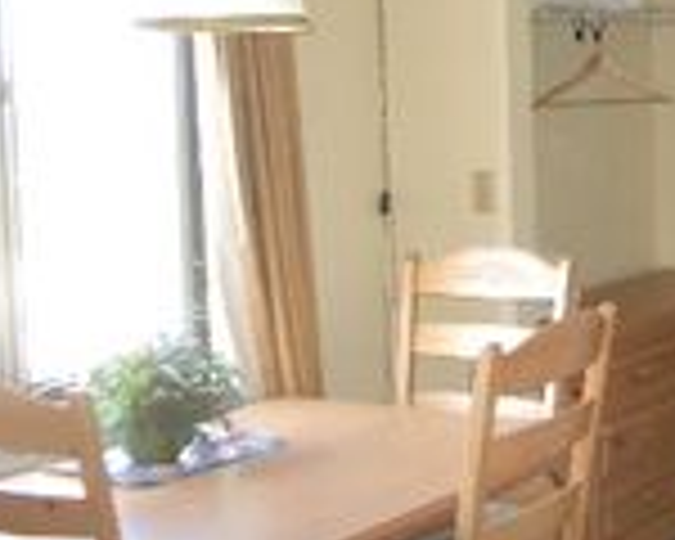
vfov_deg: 18.3
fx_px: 1678
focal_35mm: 84
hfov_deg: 21.4
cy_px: 234
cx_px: 770
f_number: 2.6
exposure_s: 1/60
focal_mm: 5.8
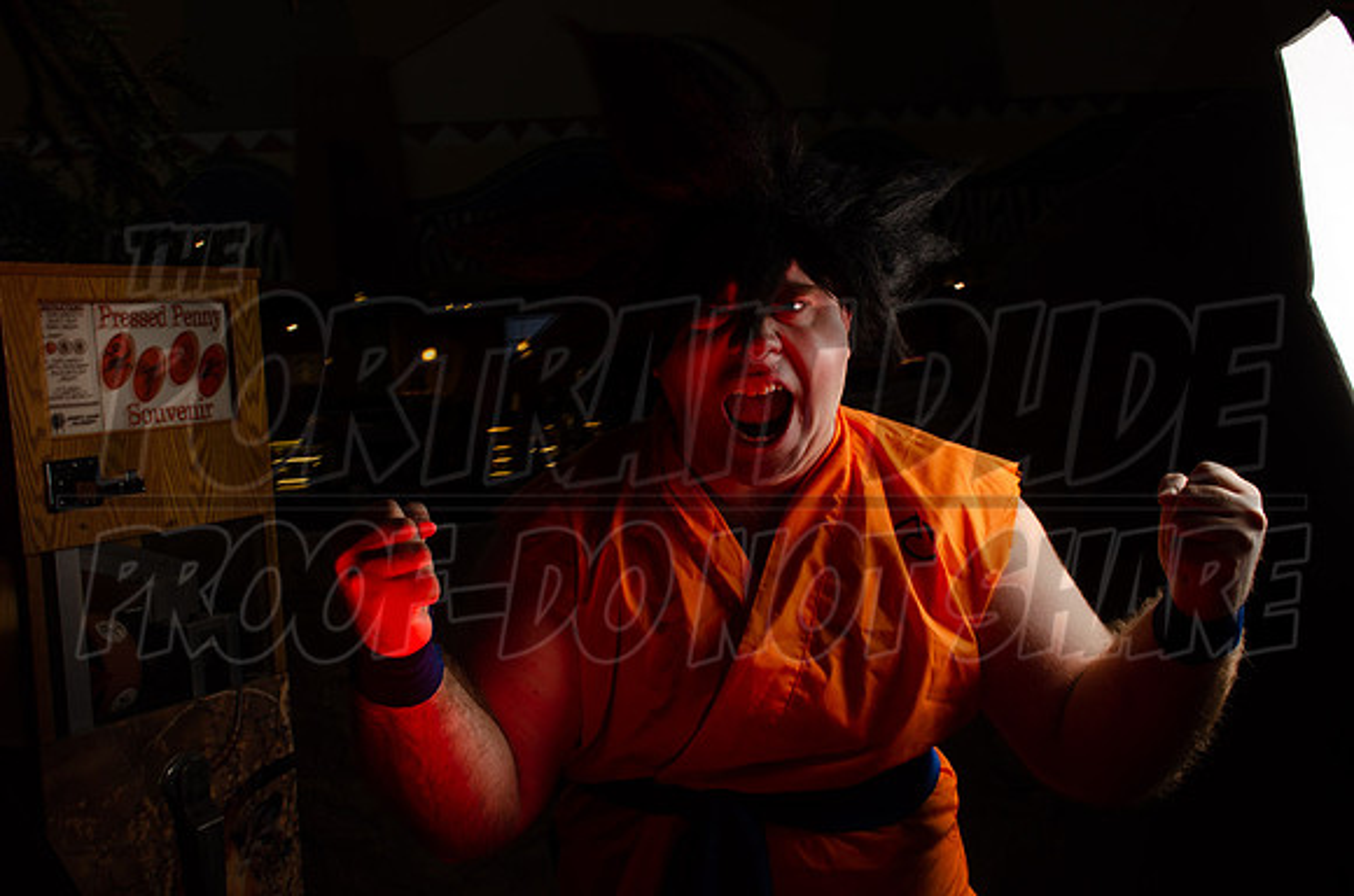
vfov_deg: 34.1
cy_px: 448
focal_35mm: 39
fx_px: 1464
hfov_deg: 49.6
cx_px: 677
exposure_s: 1/15
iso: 200
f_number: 22
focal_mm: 26
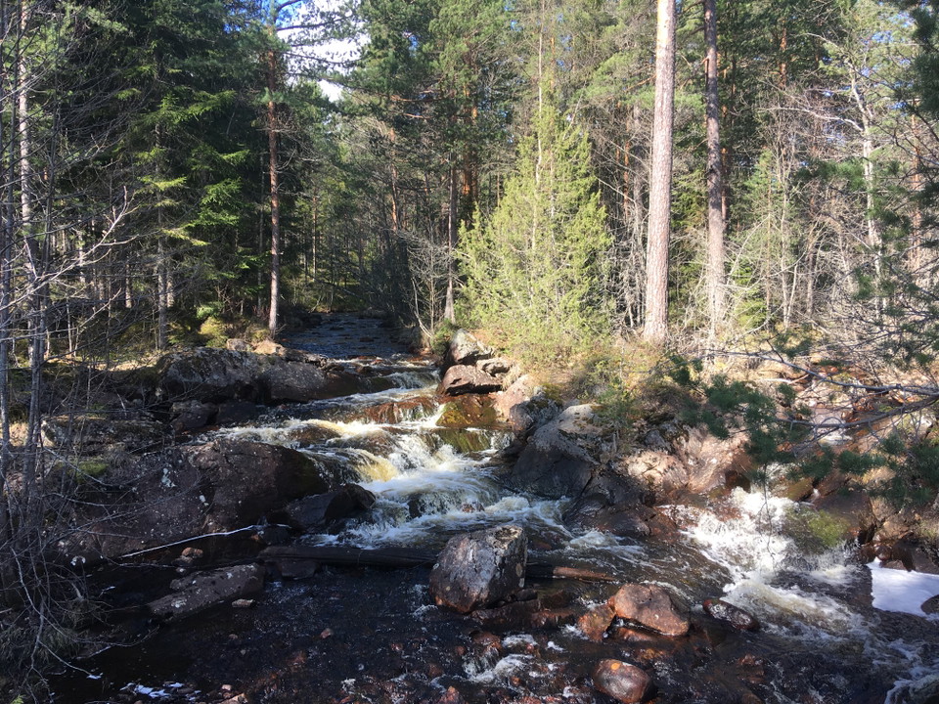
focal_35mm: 29
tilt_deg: -2.9
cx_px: 470
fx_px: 787
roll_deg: +0.8
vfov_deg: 48.2
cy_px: 352
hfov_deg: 61.7
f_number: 2.2
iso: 25
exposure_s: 1/273
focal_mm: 4.15
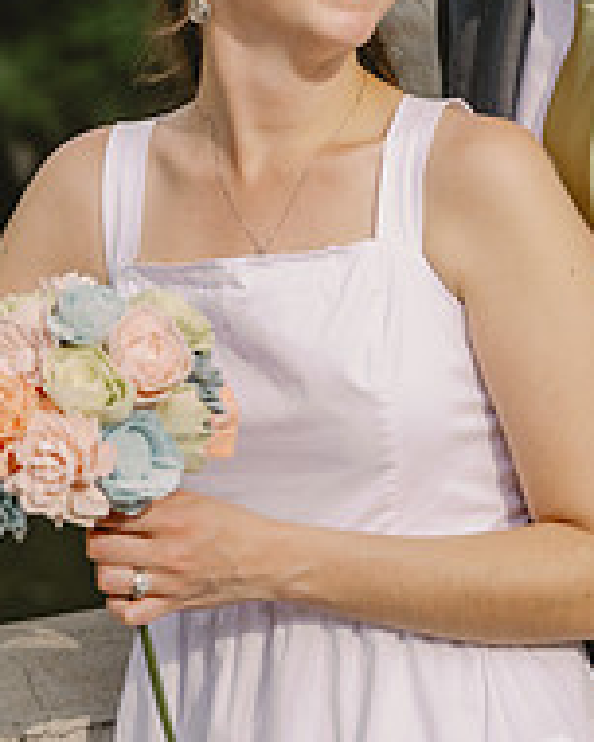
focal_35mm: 156
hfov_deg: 9.9
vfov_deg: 12.3
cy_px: 133
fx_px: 3428
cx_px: 457
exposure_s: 1/5000
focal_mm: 70
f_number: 3.2
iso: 400
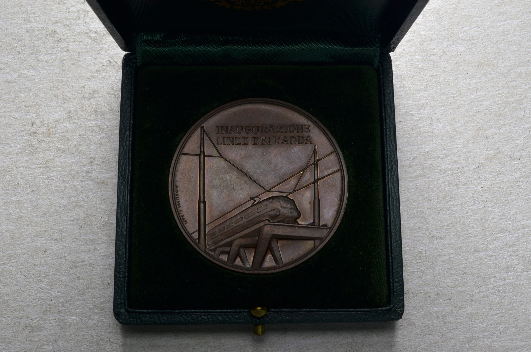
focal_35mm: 45
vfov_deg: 29.7
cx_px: 266
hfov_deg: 43.7
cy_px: 176
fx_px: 662
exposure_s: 1/200
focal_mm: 30
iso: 400
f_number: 14
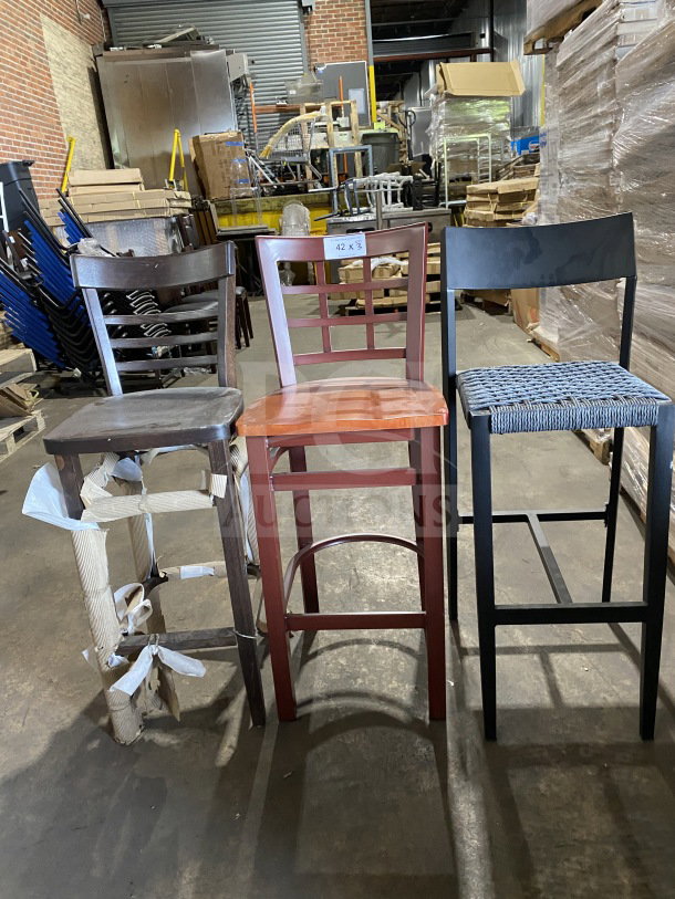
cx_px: 338
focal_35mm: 26
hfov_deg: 53.1
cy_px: 450
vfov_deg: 67.3
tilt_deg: -20.6
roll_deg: +4.9
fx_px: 676
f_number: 1.8
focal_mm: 4.25
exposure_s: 1/56
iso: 500
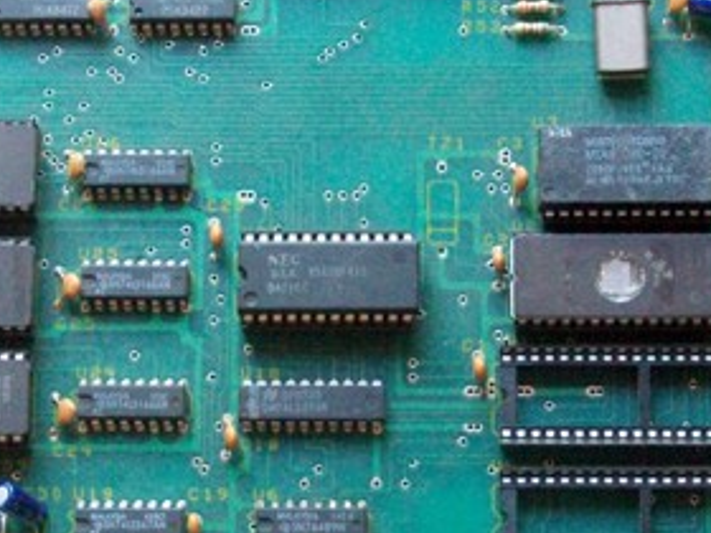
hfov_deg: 14.6
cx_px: 402
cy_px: 353
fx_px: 2773
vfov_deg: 11.0
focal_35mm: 135
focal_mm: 11
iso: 640
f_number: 4.1
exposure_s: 1/13
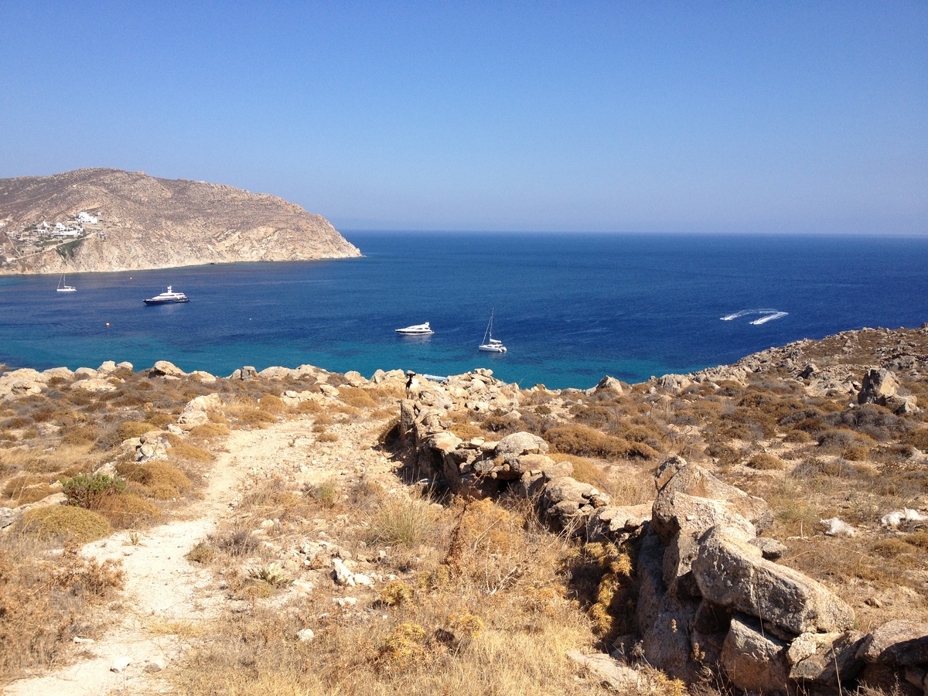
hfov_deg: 52.6
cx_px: 464
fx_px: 938
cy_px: 348
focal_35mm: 35
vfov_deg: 40.7
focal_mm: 4.28
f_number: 2.4
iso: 50
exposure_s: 1/1783
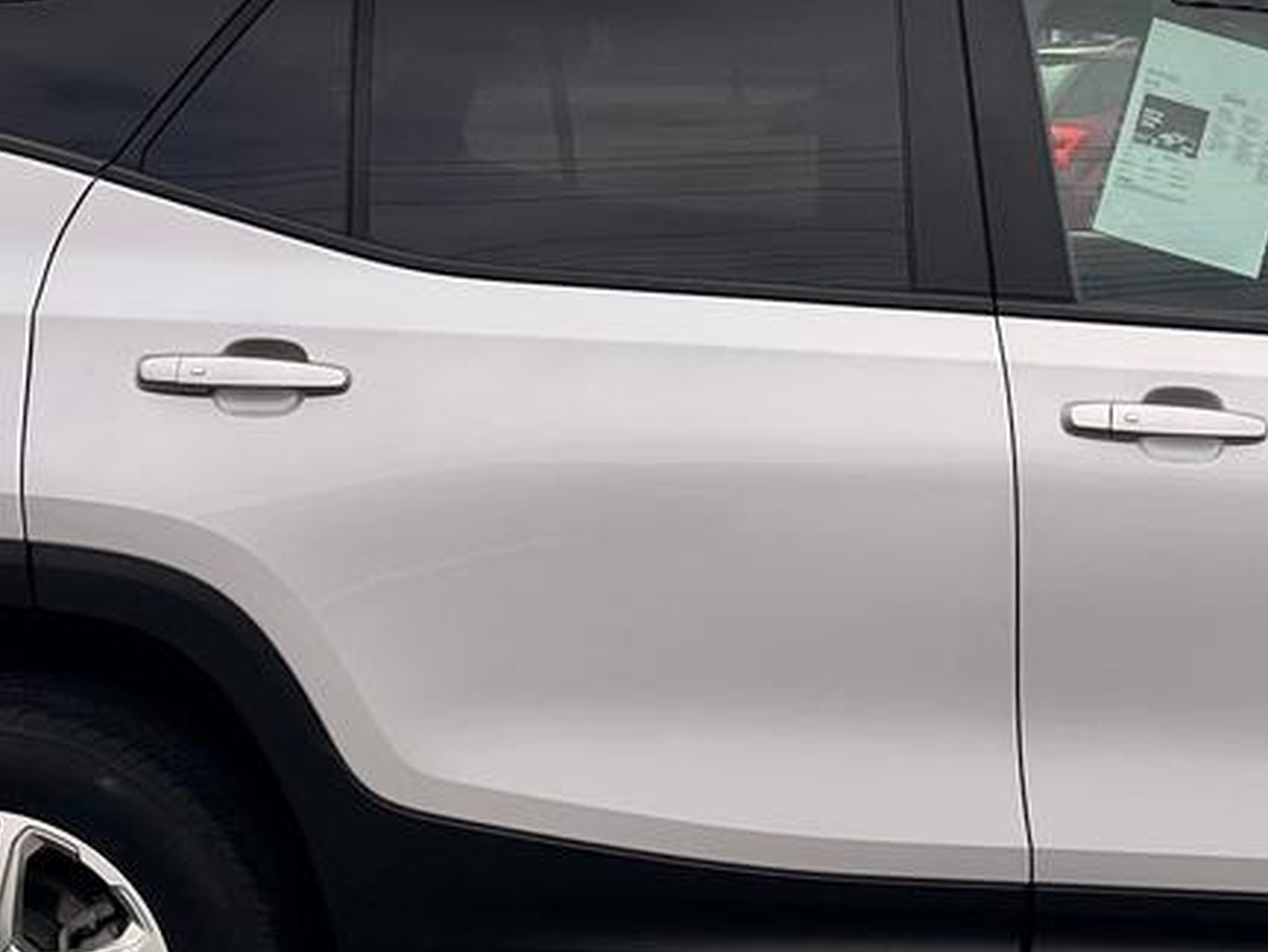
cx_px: 1031
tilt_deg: -2.1
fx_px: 2601
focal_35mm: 71
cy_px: 182
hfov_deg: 26.8
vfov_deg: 20.5
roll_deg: +1.1
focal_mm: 6.86
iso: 80
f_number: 1.78
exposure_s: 1/7042
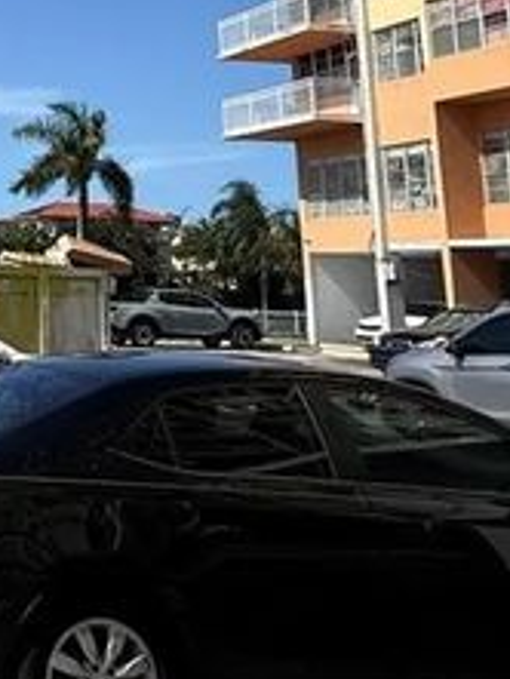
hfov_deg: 22.1
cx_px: -267
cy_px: 66
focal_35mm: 54
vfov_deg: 33.6
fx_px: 1060
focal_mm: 2.22
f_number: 2.2
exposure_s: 1/2165
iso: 50
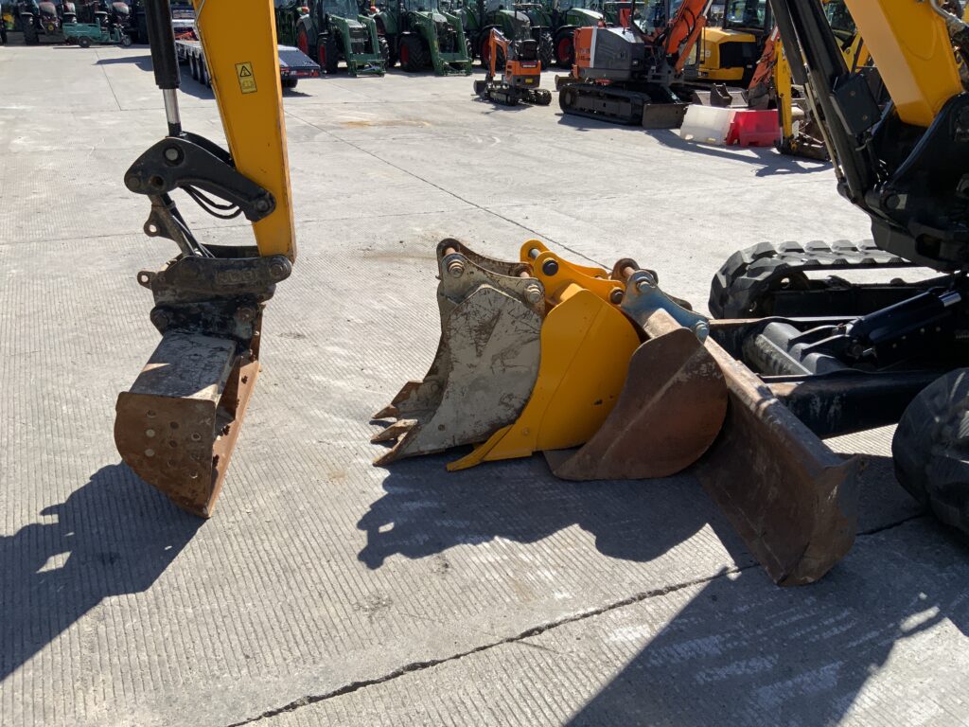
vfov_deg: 48.2
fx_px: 812
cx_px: 484
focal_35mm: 29
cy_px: 364
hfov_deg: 61.7
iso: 16
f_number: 1.8
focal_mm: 3
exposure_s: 1/1675
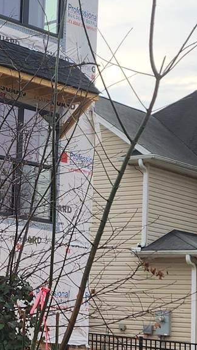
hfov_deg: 11.3
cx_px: -128
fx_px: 937
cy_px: 223
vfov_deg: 21.1
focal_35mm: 101
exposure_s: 1/220
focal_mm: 6.4
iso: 12
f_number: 1.8
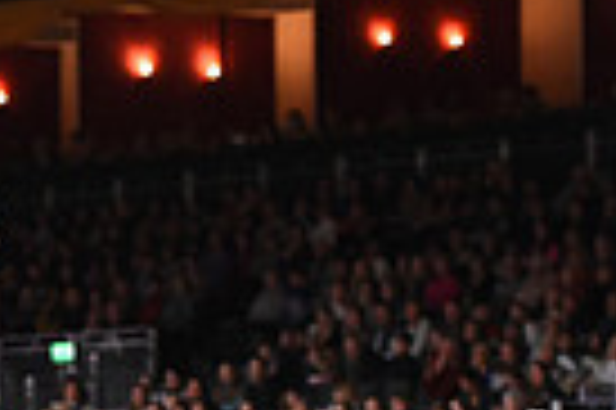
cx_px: -620
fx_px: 6665
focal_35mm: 390
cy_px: 581
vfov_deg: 3.5
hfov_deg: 5.2
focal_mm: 92
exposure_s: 1/800
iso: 5000
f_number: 3.5
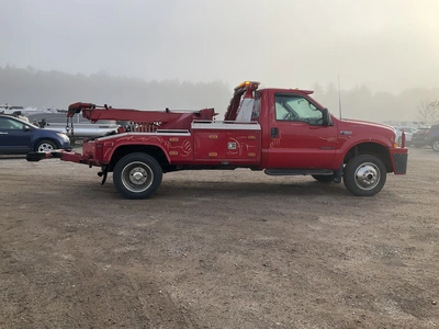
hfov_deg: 61.7
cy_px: 164
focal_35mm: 29
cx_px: 220
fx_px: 368
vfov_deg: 48.2
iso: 25
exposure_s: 1/962
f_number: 1.8
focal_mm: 3
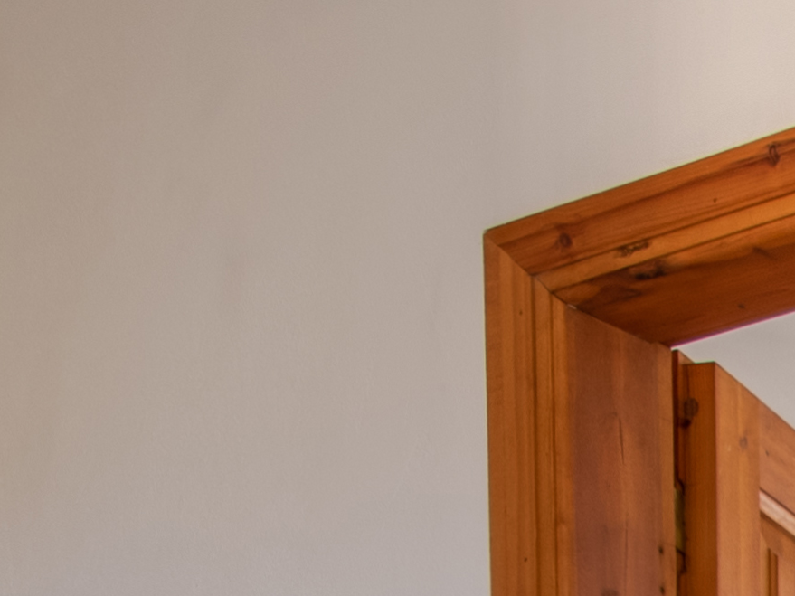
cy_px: 1302
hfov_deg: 16.8
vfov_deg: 12.6
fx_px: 2250
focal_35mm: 98
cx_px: 1411
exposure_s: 1/4
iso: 100
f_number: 4
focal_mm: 10
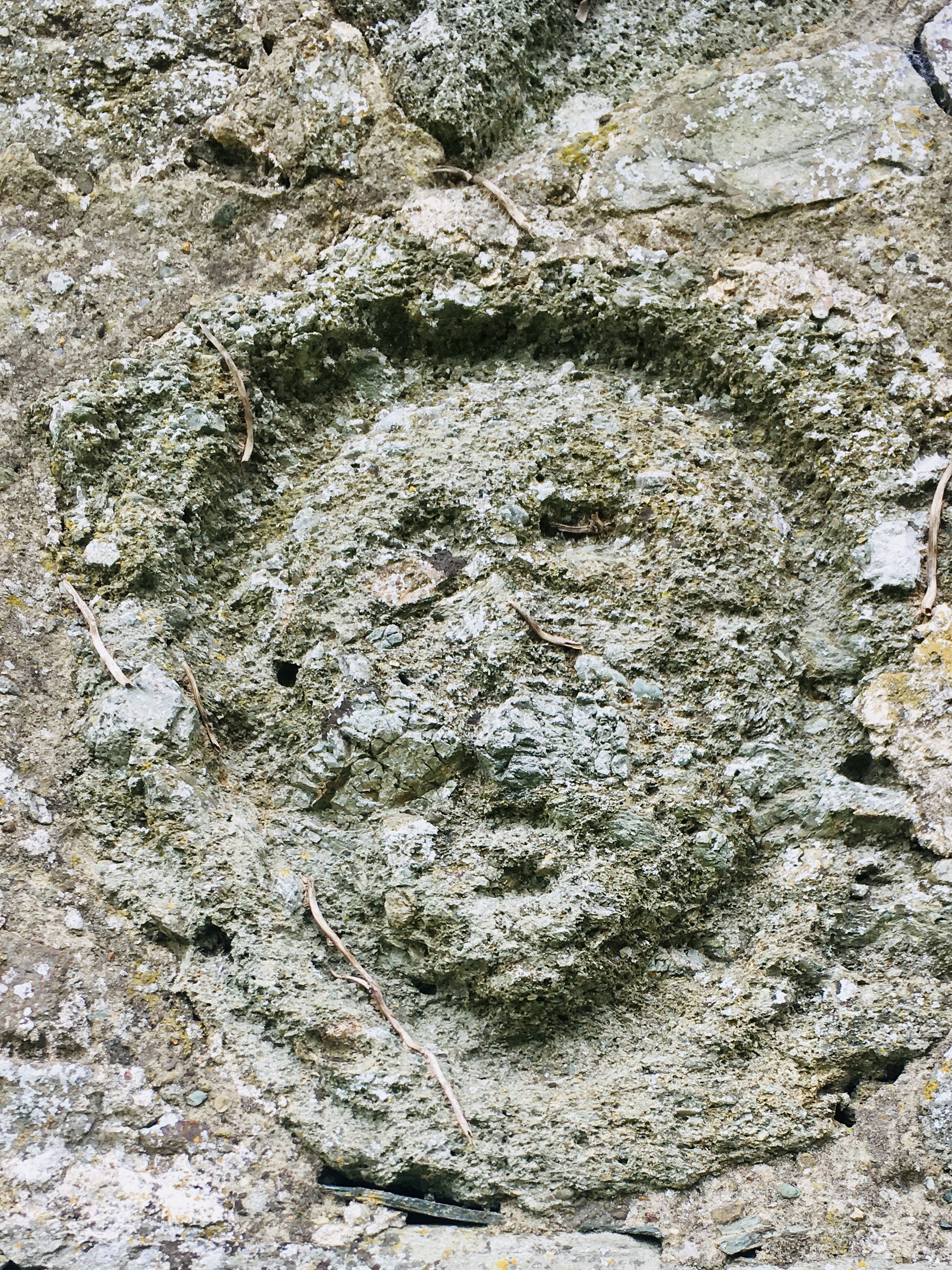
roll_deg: +1.8
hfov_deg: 31.5
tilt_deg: +10.7
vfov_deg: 40.0
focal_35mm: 46
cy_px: 970
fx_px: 1687
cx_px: 531
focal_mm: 4.15
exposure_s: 1/358
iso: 25
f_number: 2.2
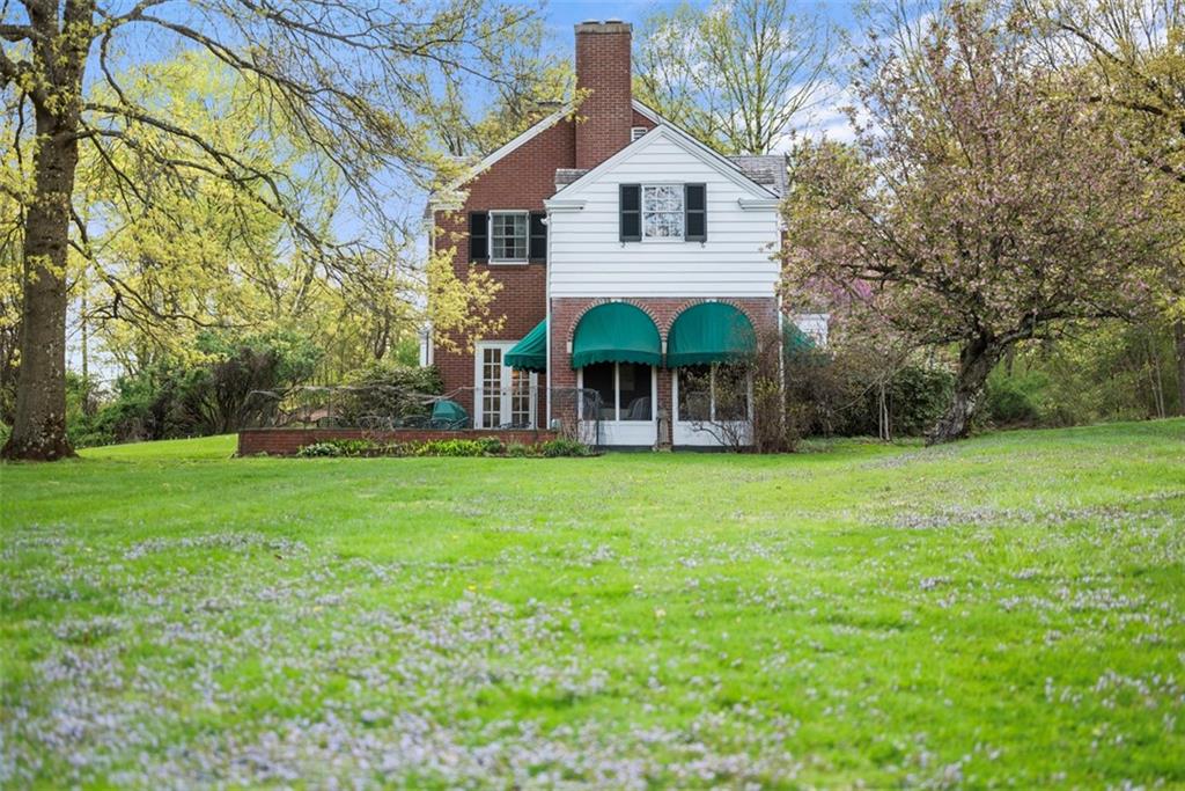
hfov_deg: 39.6
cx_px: 592
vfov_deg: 27.0
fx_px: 1646
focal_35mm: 50
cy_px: 396
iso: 400
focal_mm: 50
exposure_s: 1/5000
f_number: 1.8
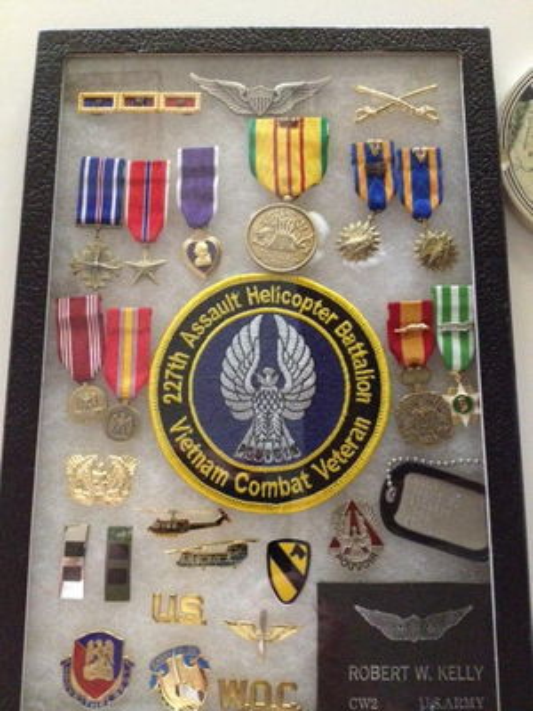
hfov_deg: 40.7
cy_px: 356
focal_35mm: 35
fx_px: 719
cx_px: 266
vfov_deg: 52.6
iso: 800
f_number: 2.4
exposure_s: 1/15
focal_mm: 4.28
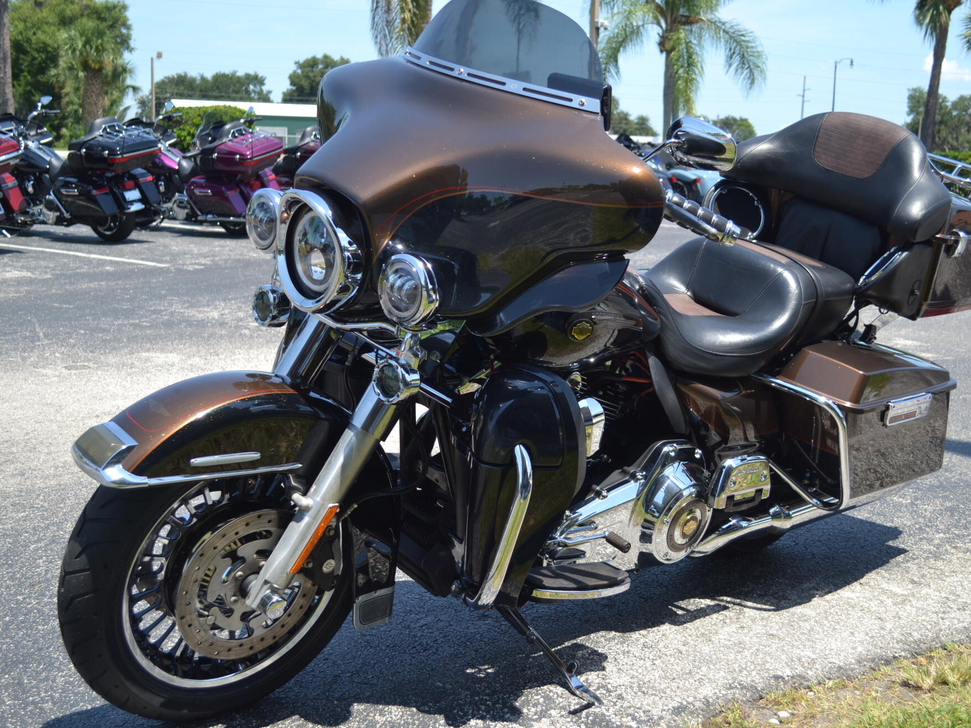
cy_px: 363
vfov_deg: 33.6
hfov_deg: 43.8
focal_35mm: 43
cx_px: 546
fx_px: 1206
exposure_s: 1/320
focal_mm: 26
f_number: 4.2
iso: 100
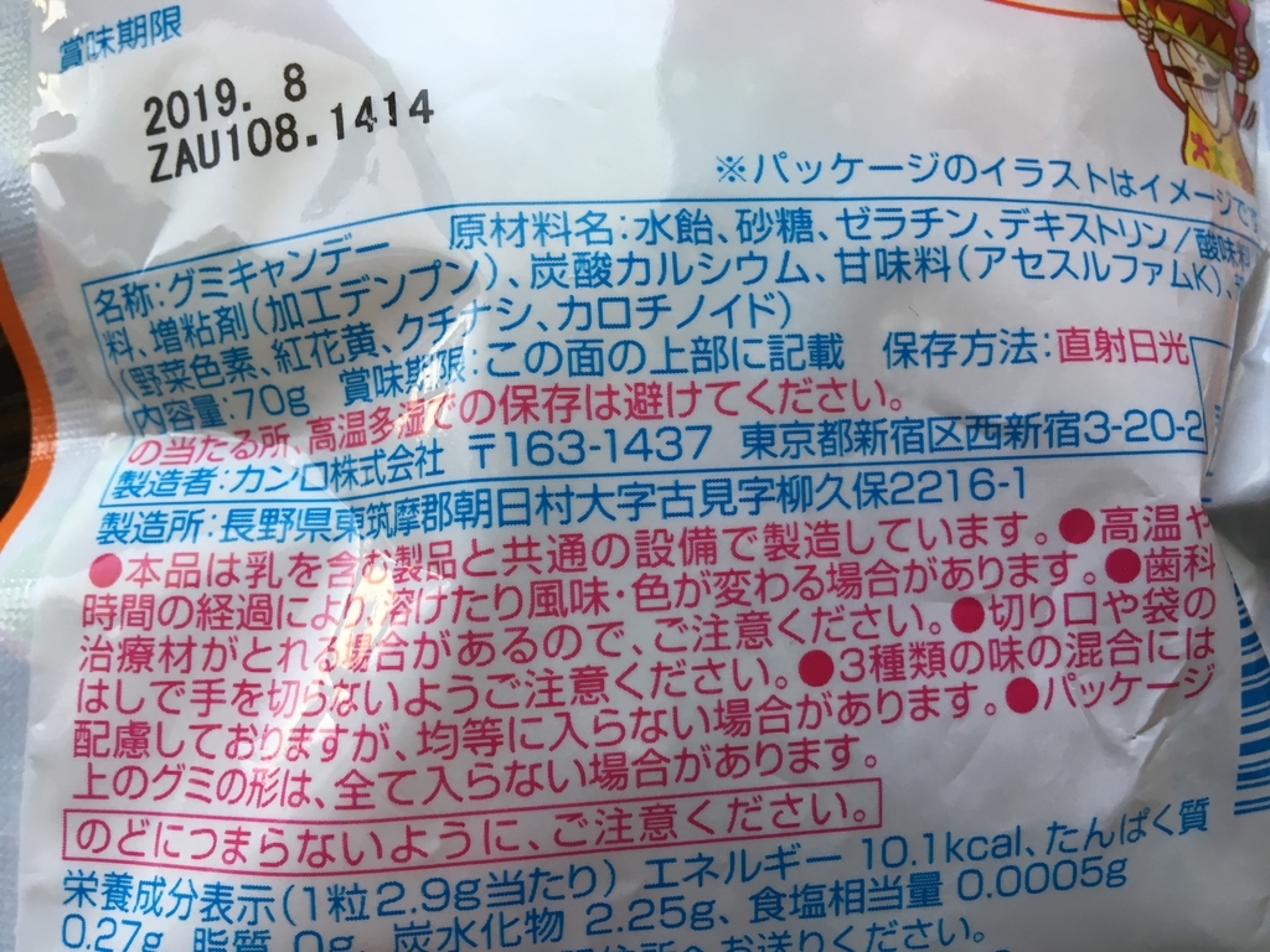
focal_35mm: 29
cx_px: 635
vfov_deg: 48.2
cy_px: 476
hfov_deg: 61.7
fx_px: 1064
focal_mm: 4.15
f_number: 2.2
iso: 25
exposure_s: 1/40
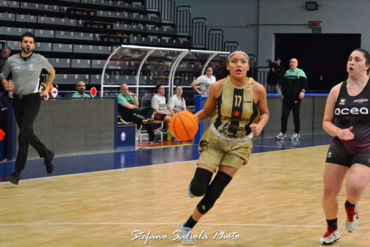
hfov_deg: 19.5
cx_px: 185
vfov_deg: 13.0
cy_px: 124
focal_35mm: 105
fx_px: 1079
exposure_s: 1/400
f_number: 4
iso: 3200
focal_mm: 70
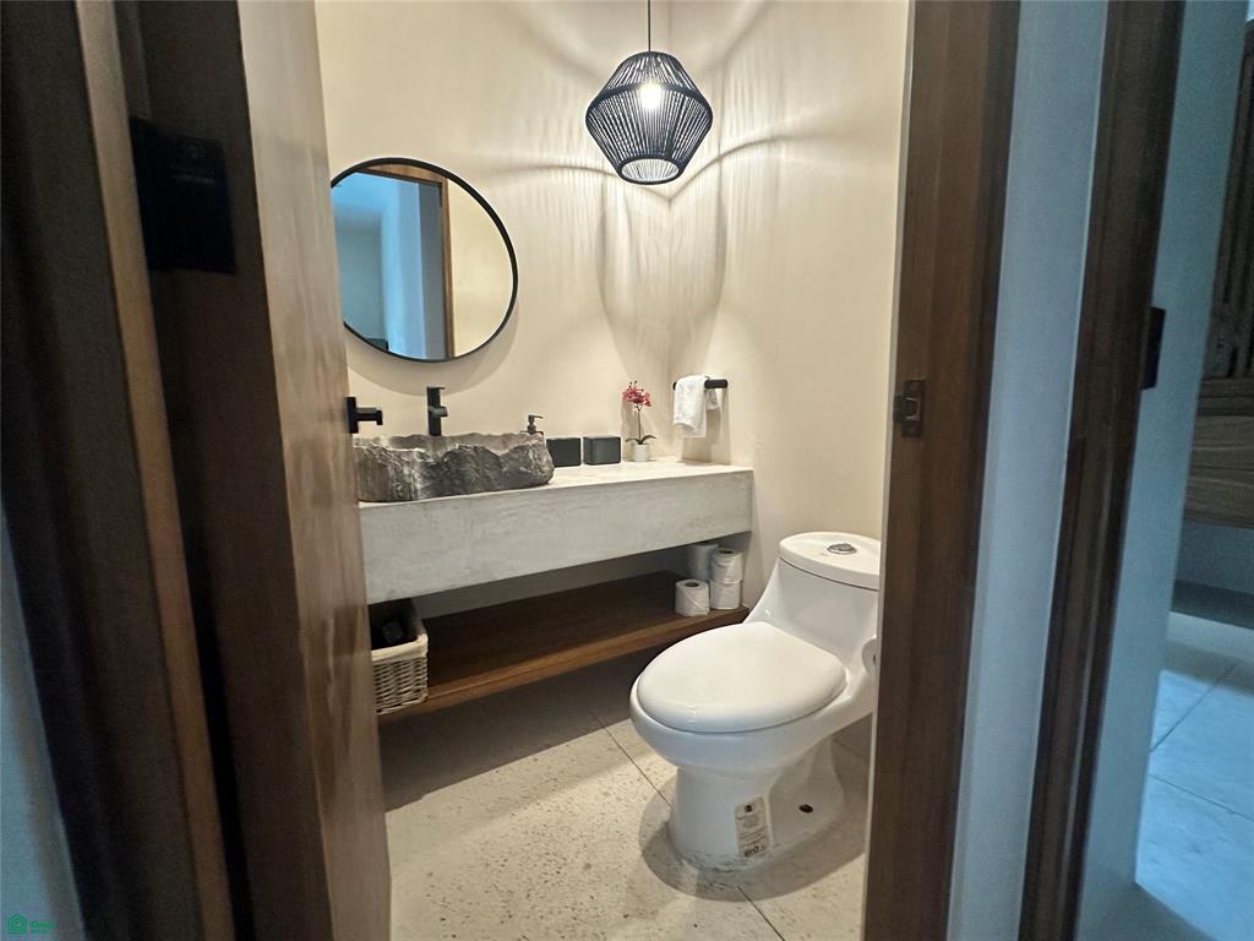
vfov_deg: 85.7
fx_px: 507
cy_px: 470
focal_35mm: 14
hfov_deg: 102.1
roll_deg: +0.6
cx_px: 627
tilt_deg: -7.4
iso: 800
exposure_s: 1/60
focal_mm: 2.22
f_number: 2.2
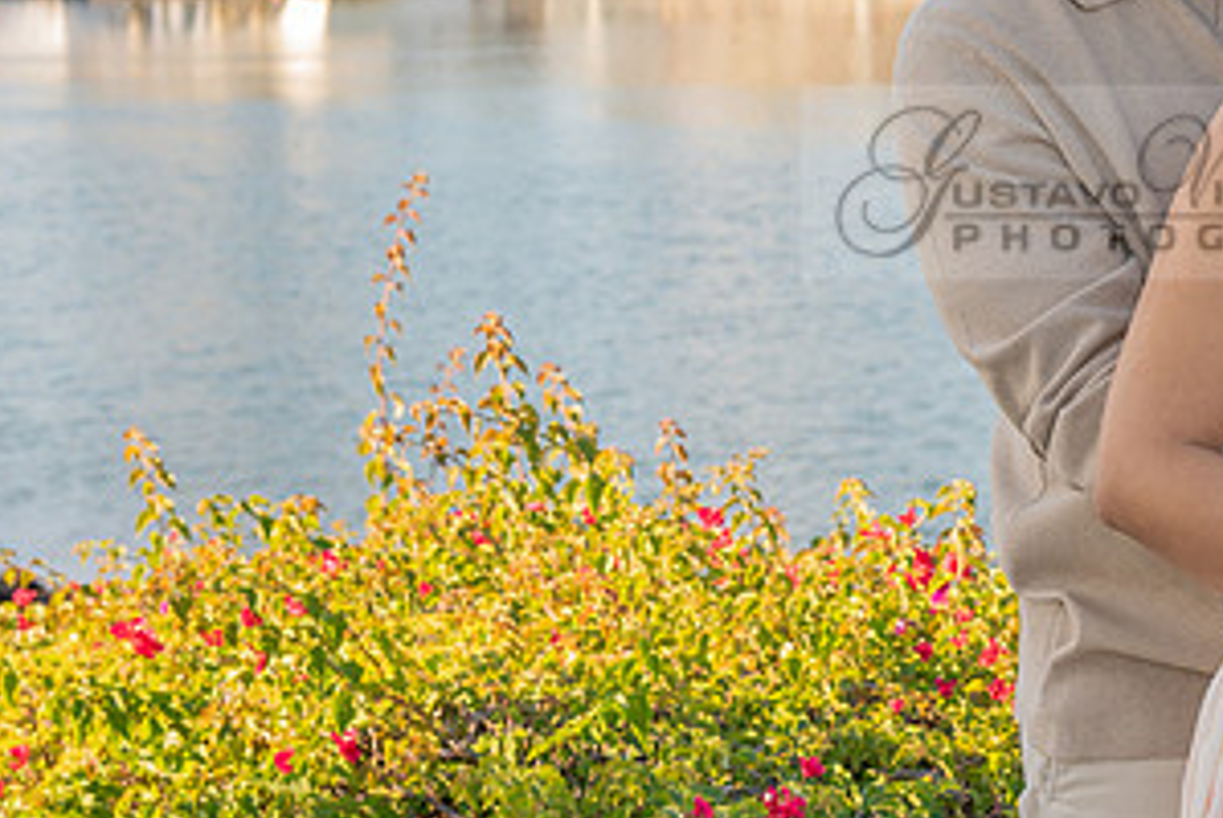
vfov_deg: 10.7
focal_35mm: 128
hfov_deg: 15.9
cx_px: 1015
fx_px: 4353
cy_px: 87
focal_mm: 59
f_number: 7.1
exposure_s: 1/160
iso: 200
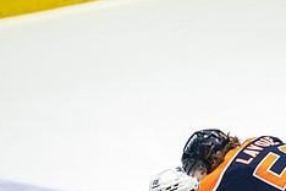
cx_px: 269
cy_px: 236
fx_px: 11797
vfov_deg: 0.9
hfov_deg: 1.4
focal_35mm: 1485
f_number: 4
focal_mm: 600
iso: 1600
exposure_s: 1/640
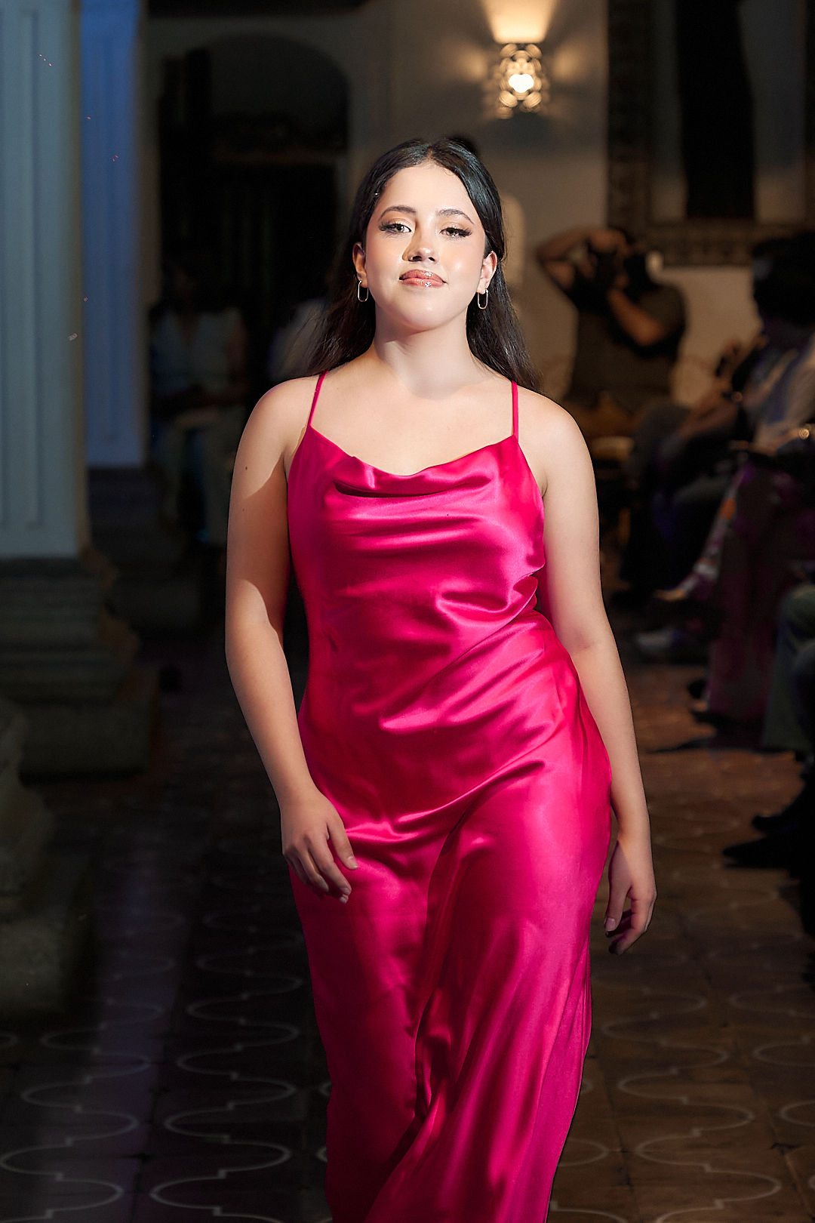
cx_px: 408
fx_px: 3701
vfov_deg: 18.8
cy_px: 612
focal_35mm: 109
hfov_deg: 12.6
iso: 8000
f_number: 5
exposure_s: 1/200
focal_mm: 109
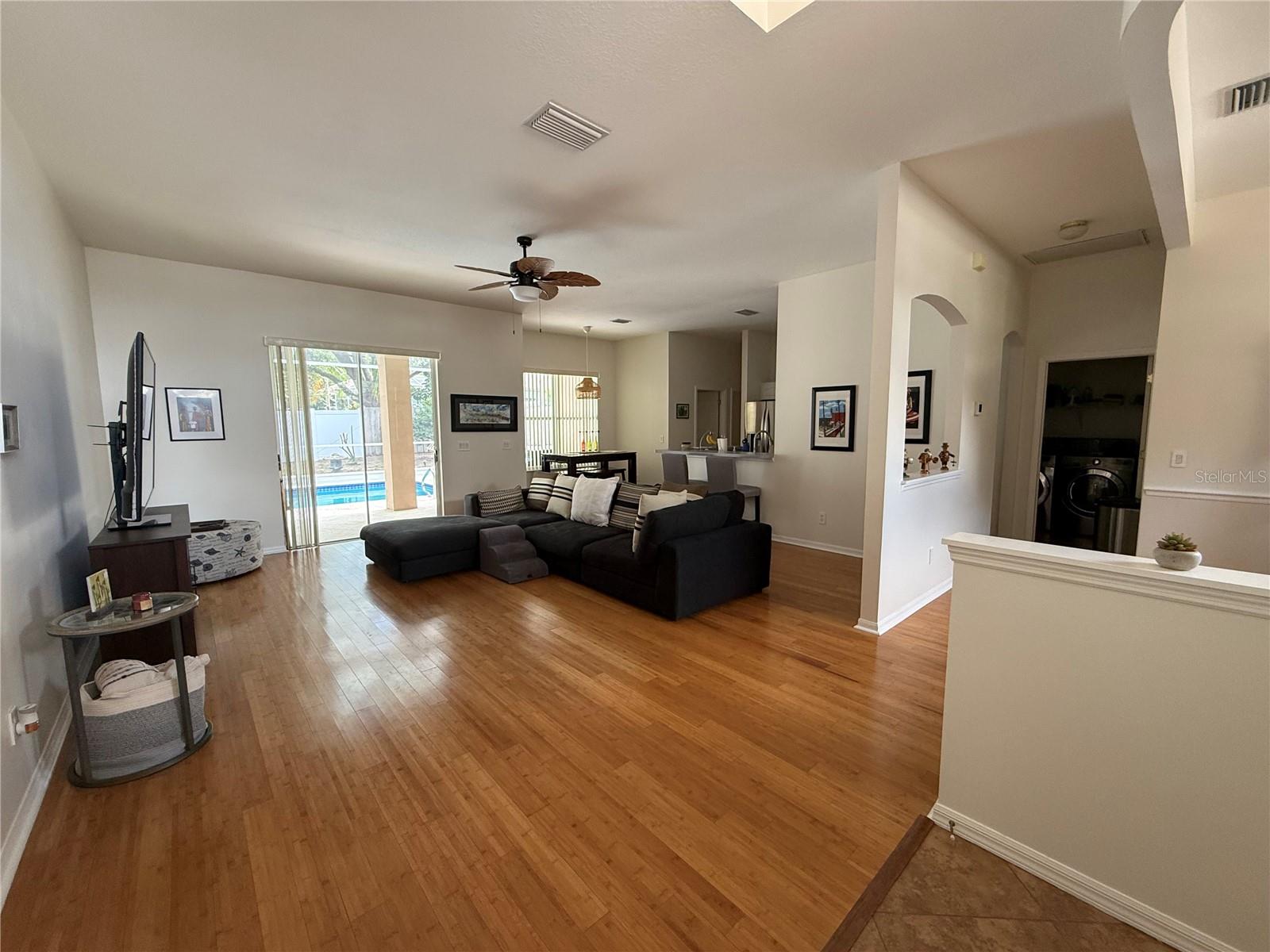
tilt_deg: -5.5
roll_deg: +0.5
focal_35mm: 14
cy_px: 476
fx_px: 514
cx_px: 635
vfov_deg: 85.7
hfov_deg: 102.1
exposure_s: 1/99
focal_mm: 2.22
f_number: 2.2
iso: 200
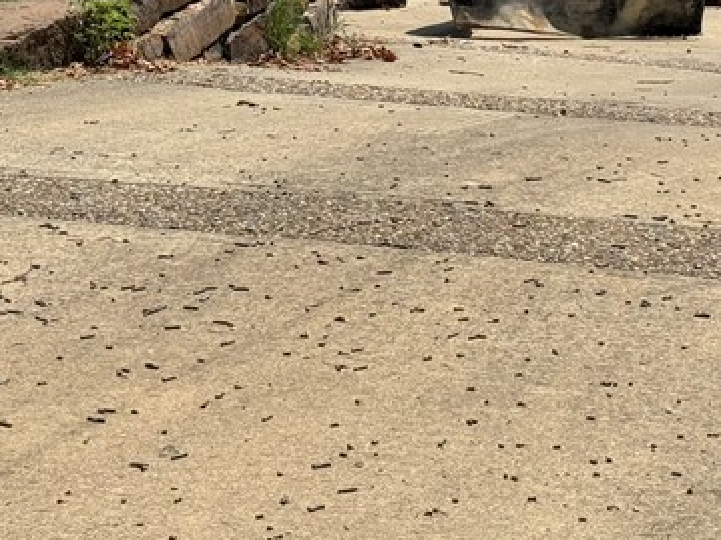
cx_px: 460
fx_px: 2853
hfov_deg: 14.4
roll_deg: +1.7
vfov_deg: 10.8
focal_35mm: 137
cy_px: 94
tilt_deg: -16.4
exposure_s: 1/4608
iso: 64
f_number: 1.78
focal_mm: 6.76
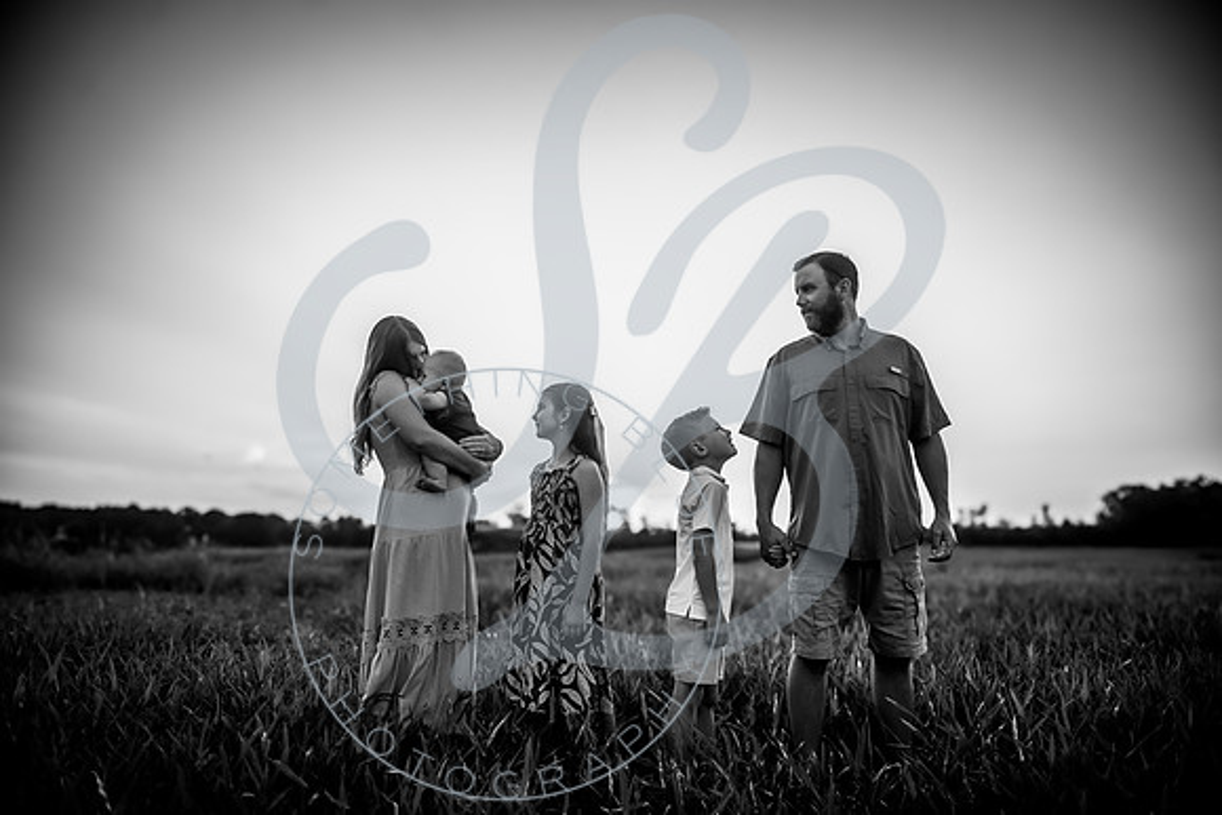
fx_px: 815
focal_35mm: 24
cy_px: 408
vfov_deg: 53.2
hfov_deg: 73.7
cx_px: 611
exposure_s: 1/1000
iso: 200
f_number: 2.8
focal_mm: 24
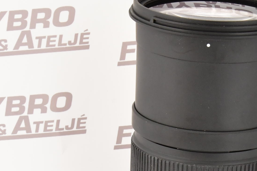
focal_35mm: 145
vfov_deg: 9.3
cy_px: 206
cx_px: 206
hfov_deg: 14.1
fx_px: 1034
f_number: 13
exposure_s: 1/125
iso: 1600
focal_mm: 50
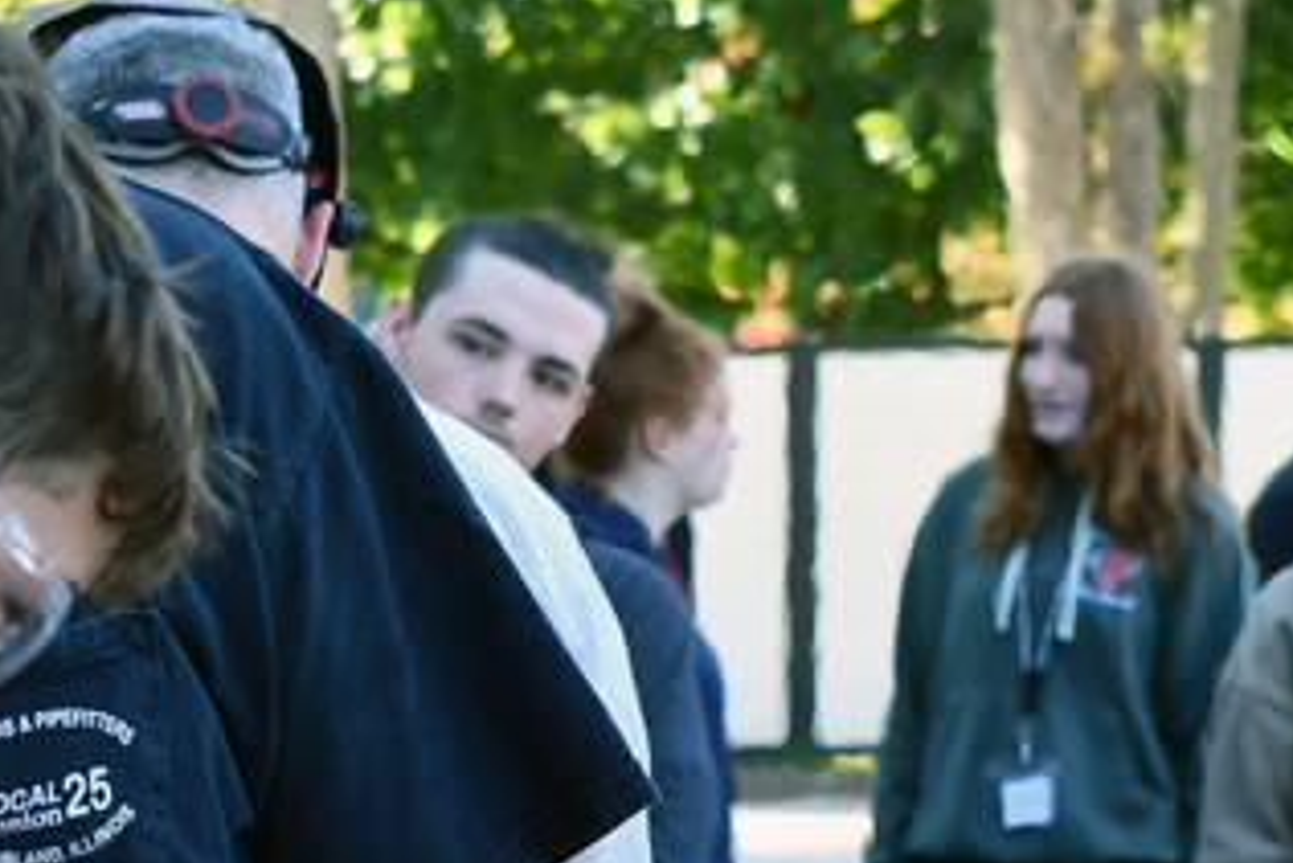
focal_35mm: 243
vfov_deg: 5.6
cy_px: 951
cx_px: 552
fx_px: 8731
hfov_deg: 8.5
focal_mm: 48
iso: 500
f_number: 5.3
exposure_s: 1/250
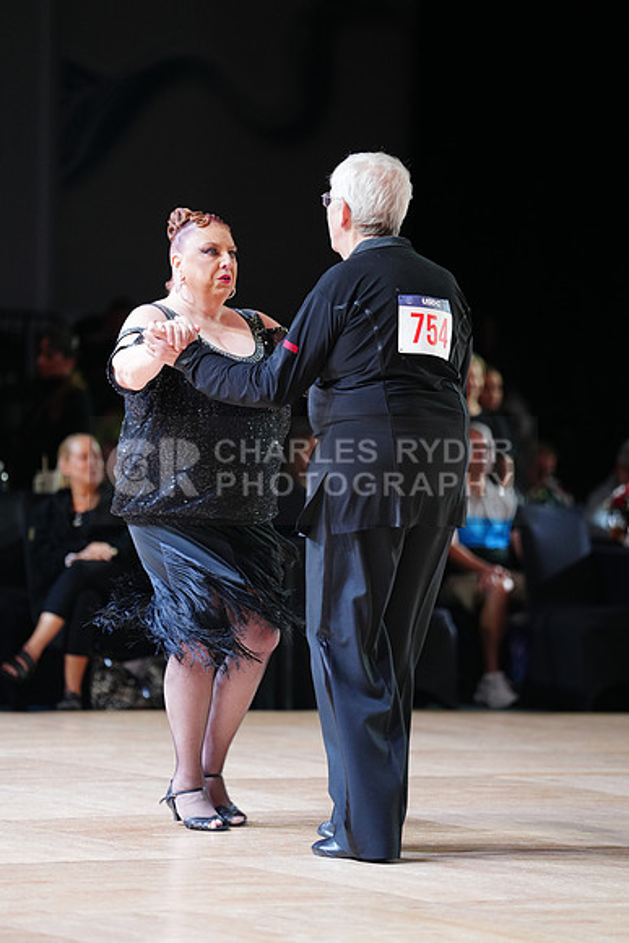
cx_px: 314
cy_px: 472
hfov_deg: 8.4
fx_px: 4295
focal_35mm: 164
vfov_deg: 12.5
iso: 1250
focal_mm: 164
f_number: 2.8
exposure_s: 1/400
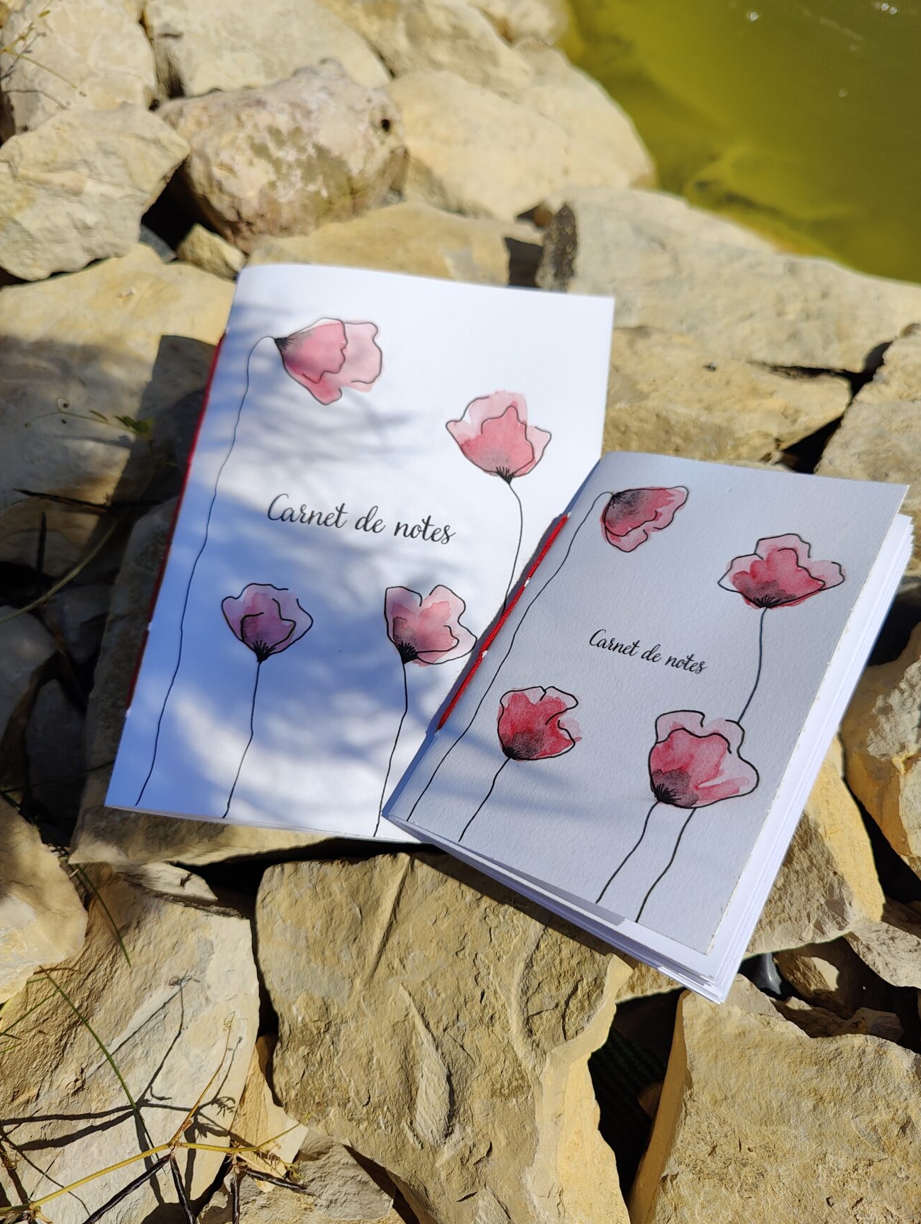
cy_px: 600
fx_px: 850
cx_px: 473
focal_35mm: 24
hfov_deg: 56.9
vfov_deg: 71.5
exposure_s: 1/4474
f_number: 1.8
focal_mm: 6.06
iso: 64
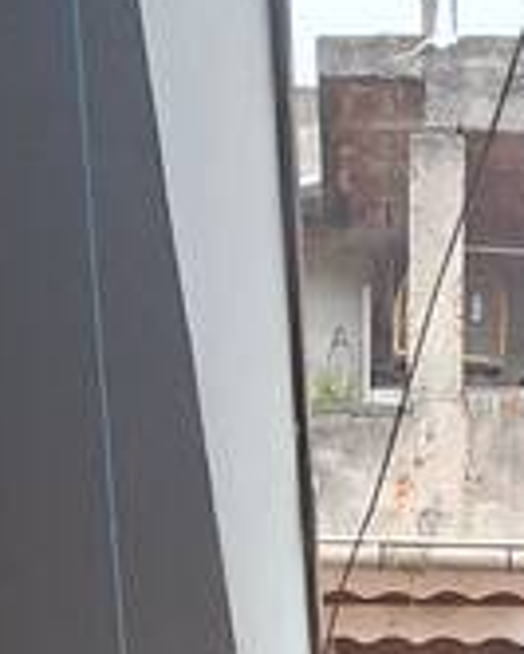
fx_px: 2828
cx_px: 477
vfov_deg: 9.9
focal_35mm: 146
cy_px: 1978
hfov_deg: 10.5
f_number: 1.8
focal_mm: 5.54
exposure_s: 1/120
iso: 200
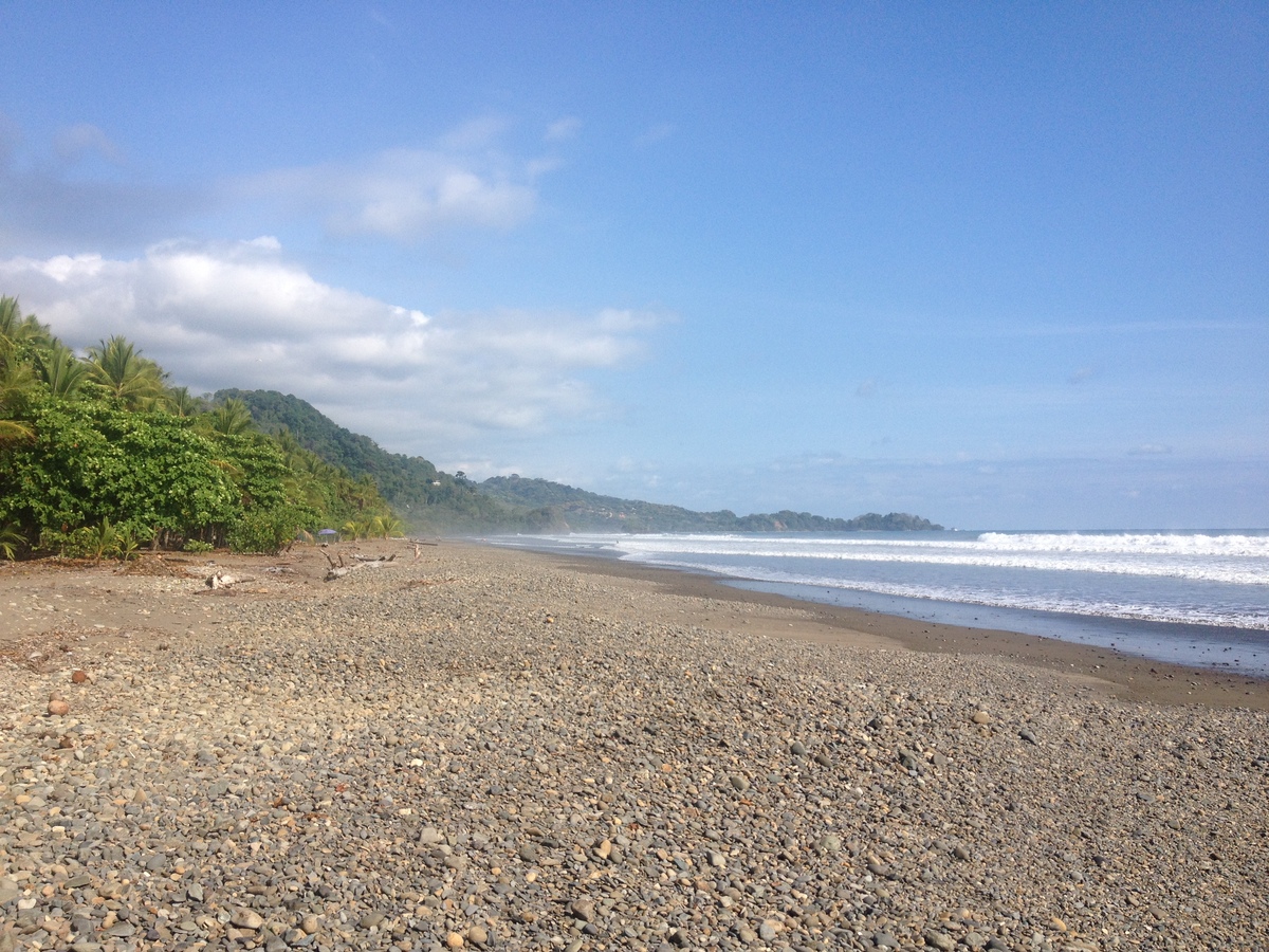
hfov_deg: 52.6
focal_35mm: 35
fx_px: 1283
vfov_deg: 40.7
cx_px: 634
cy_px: 476
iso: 50
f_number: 2.4
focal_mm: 4.28
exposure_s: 1/2304
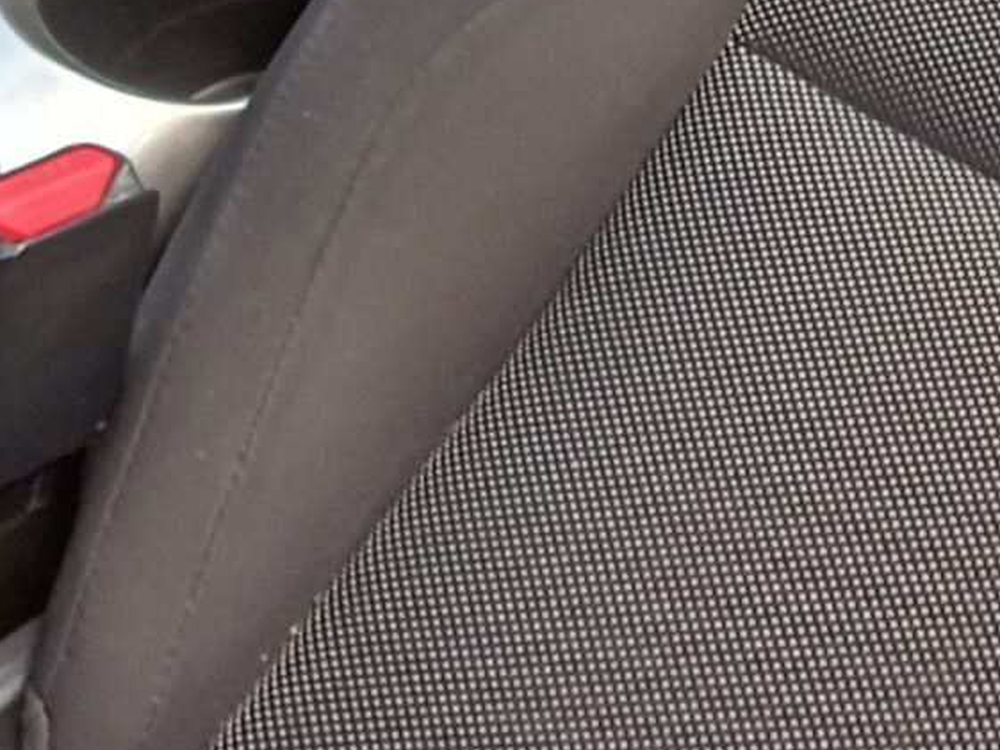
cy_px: -907
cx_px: 1184
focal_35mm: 114
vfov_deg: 11.3
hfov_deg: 16.6
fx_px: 3294
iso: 64
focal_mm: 4.6
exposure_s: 1/60
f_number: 2
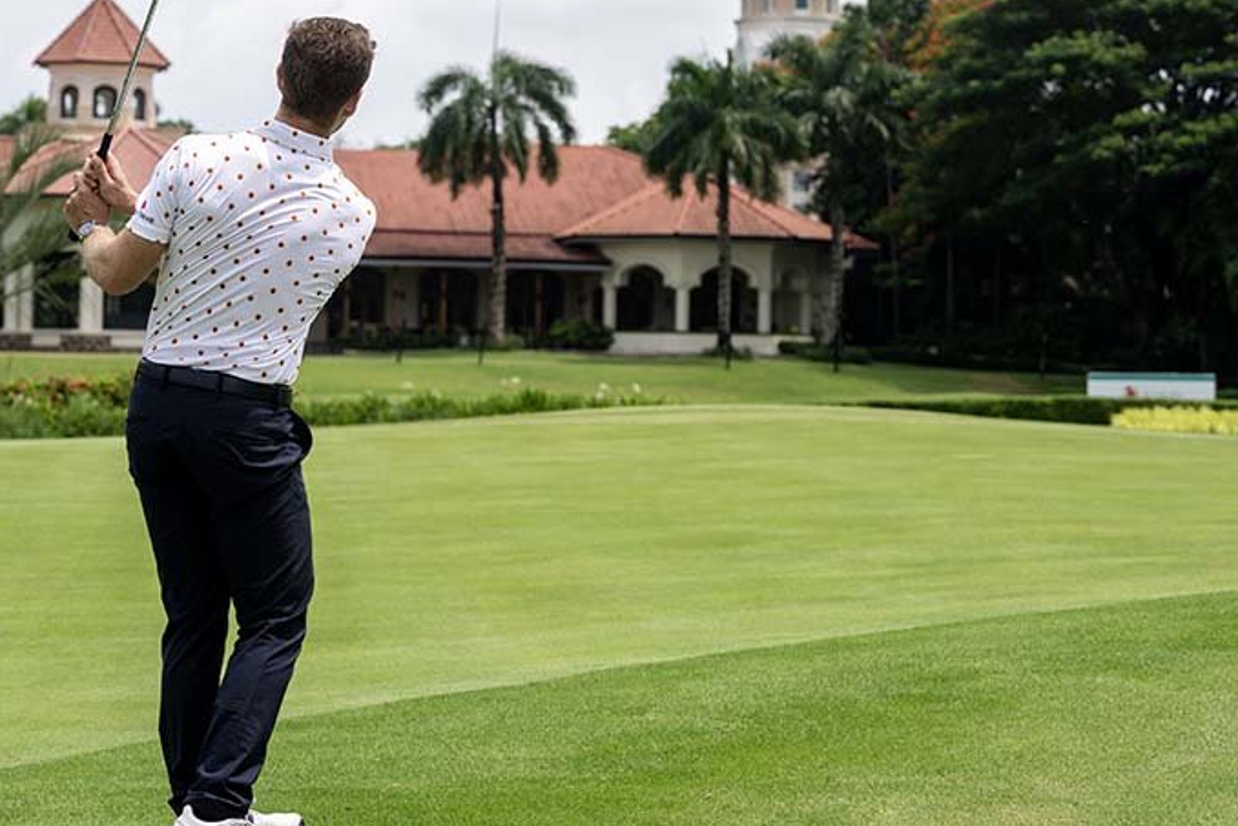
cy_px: 367
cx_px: 478
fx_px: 3405
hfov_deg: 20.6
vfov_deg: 13.8
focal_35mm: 99
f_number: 5
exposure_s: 1/400
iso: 110
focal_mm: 70
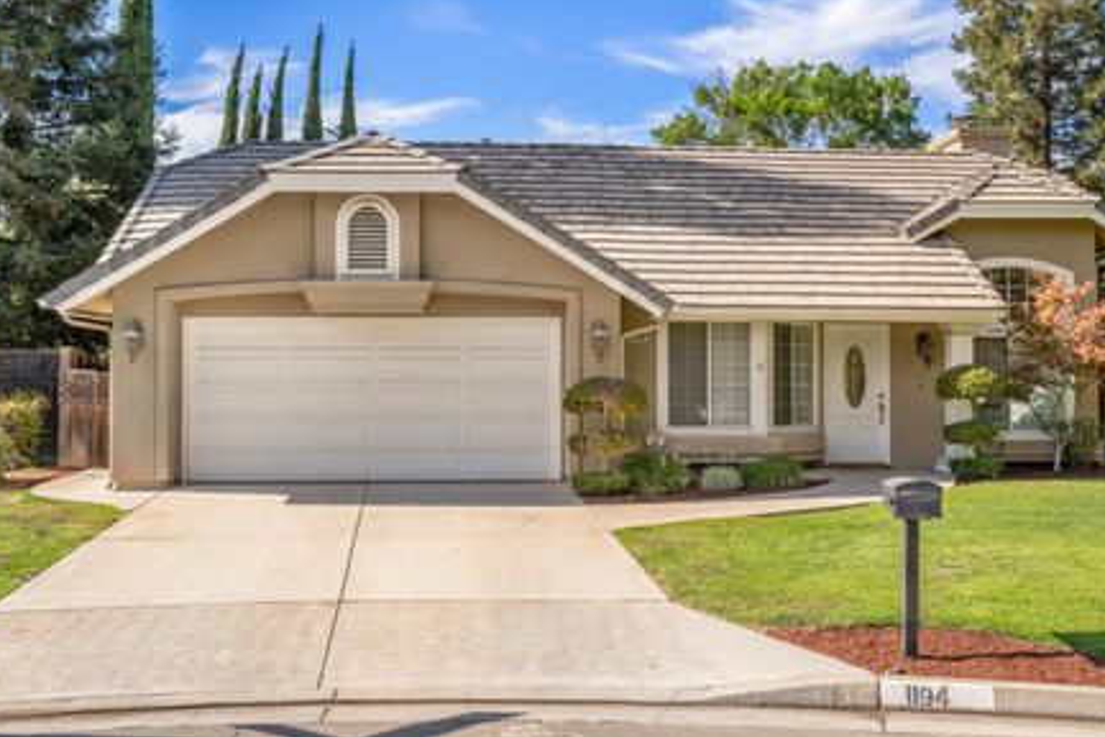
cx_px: 568
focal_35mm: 37
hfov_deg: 51.7
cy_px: 339
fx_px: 1139
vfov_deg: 35.8
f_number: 7.1
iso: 100
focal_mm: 21.4
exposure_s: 1/60
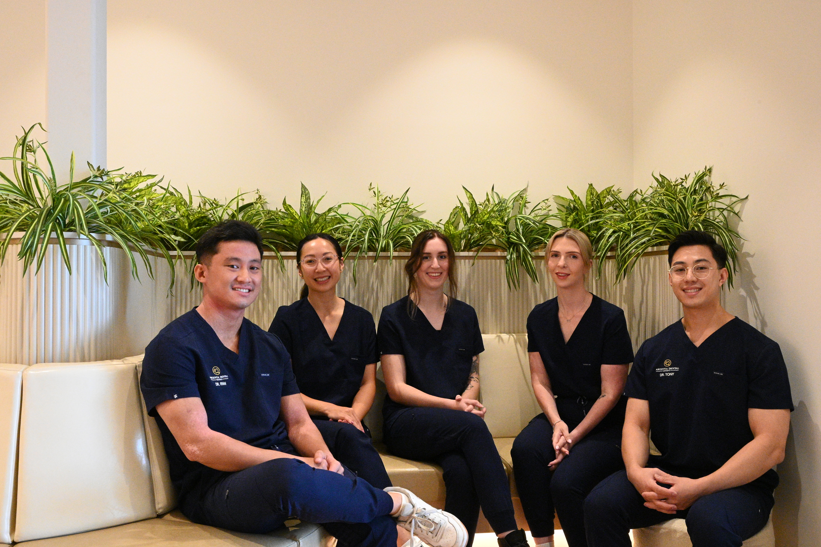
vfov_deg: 37.8
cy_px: 274
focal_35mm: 35
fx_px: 798
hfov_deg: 54.5
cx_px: 410
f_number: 16
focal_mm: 35
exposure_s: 1/100
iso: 16000
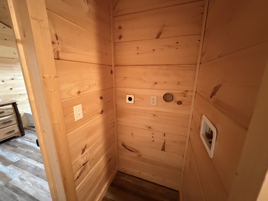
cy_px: 100
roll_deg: -0.1
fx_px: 108
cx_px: 134
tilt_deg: -15.8
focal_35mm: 14
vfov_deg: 85.7
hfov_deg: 102.1
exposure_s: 1/60
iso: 1250
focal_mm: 2.22
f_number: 2.2
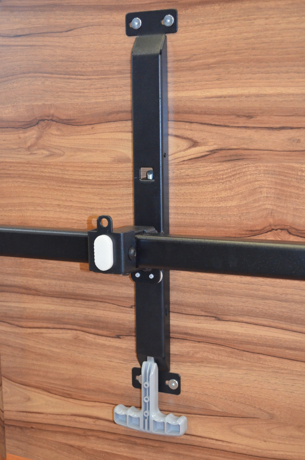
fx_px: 689
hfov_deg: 25.0
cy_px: 230
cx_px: 152
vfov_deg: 36.9
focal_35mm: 54
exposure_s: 1/60
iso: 3200
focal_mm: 36
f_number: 5
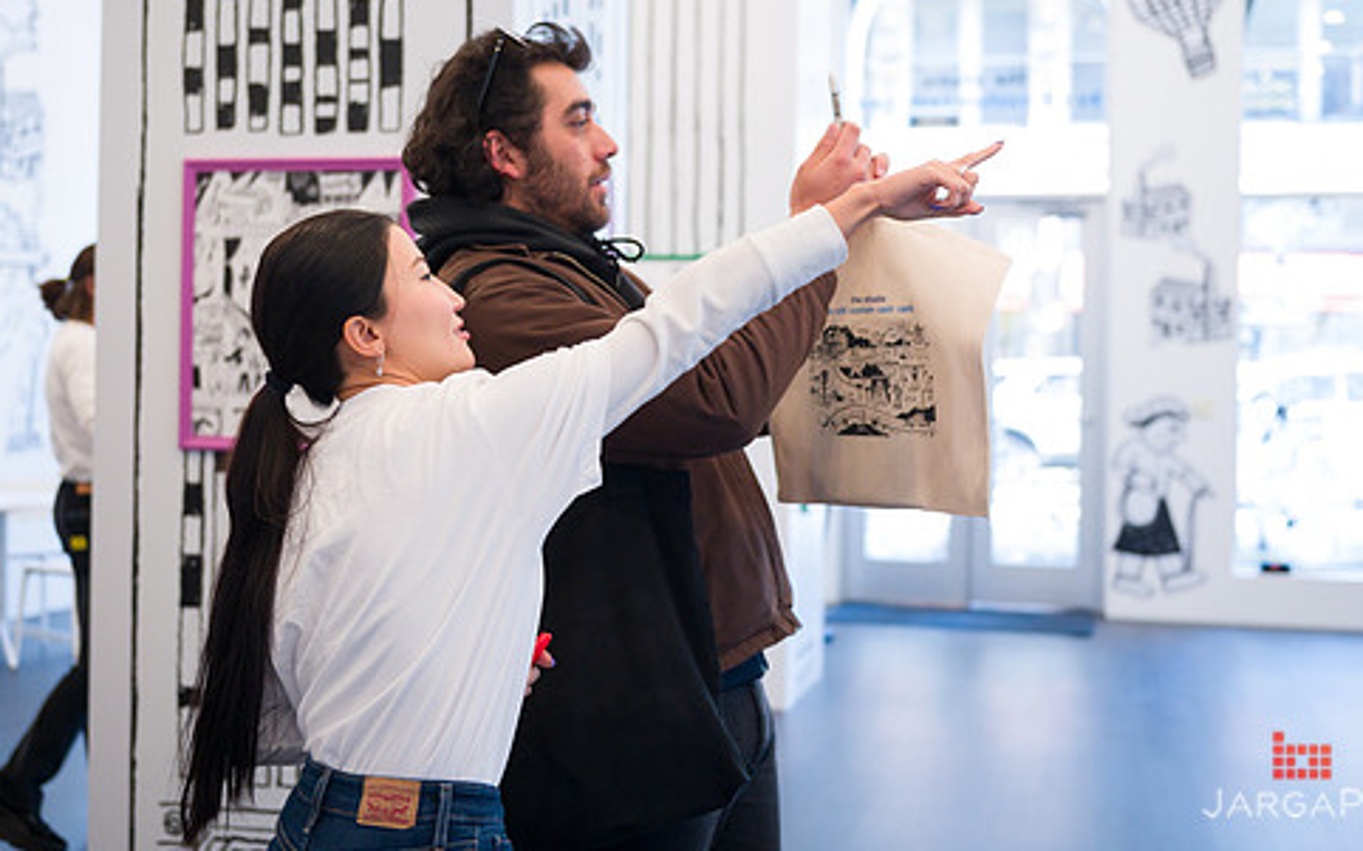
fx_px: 1820
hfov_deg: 41.1
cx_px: 653
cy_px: 334
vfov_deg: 26.3
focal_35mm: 49
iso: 2000
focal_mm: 40
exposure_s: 1/200
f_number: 3.5
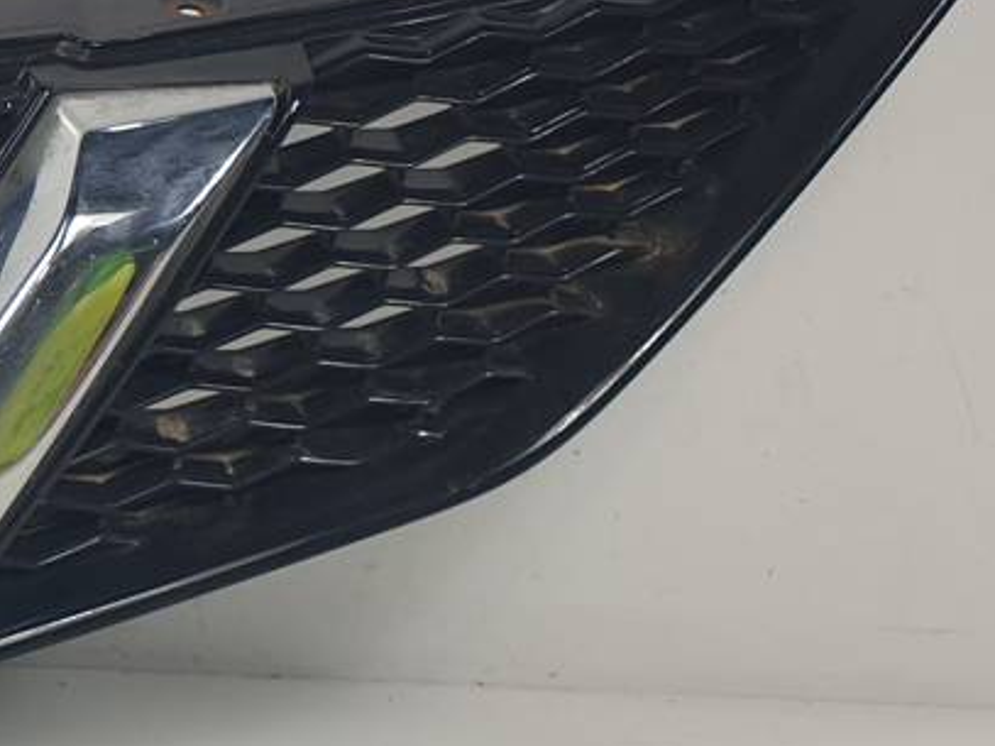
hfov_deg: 17.6
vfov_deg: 15.9
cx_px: -746
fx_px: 2644
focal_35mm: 92
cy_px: 125
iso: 50
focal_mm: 4.3
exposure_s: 1/218
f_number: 2.4
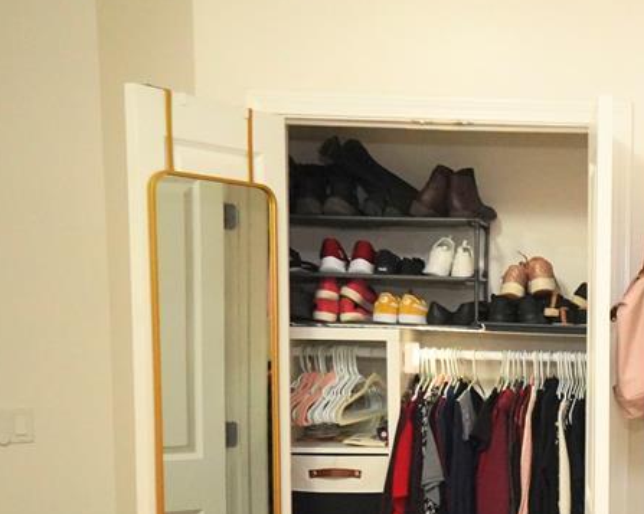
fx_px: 1105
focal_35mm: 58
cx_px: 705
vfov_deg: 25.7
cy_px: 425
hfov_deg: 29.4
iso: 4000
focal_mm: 18
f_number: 4
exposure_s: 1/160
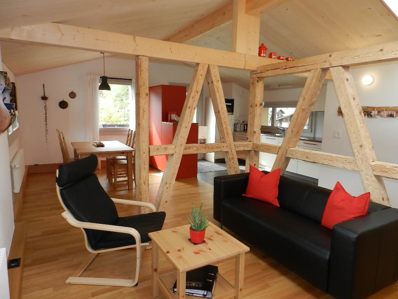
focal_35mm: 23
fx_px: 264
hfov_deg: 73.9
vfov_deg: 58.9
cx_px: 199
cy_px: 150
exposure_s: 1/50
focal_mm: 4
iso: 160
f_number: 3.4
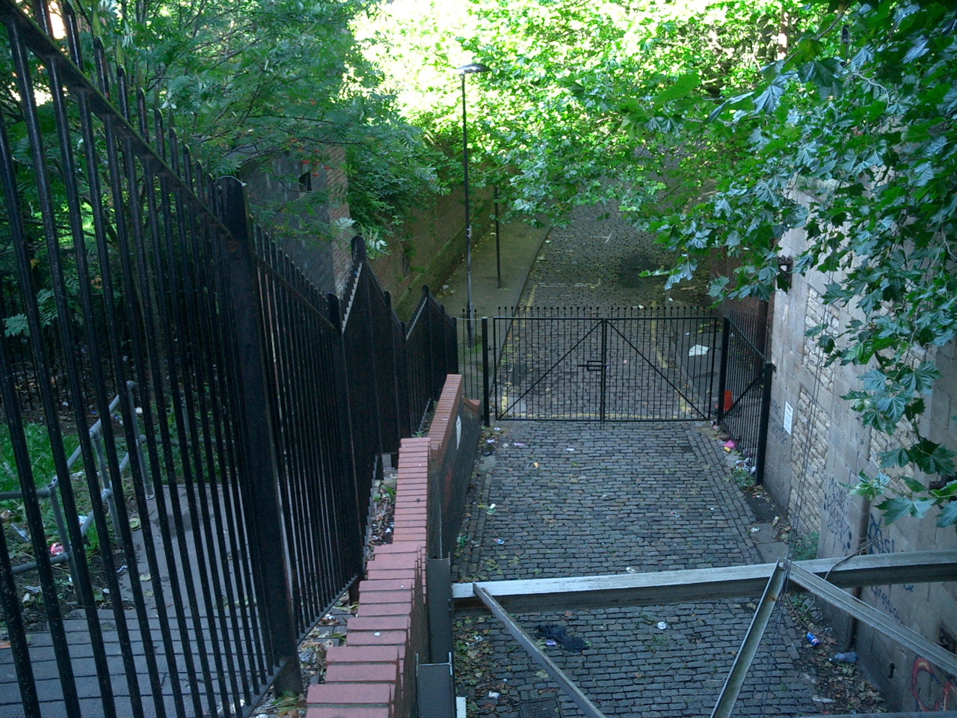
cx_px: 478
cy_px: 359
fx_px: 968
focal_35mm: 35
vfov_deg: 40.7
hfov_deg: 52.6
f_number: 4.2
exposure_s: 1/40
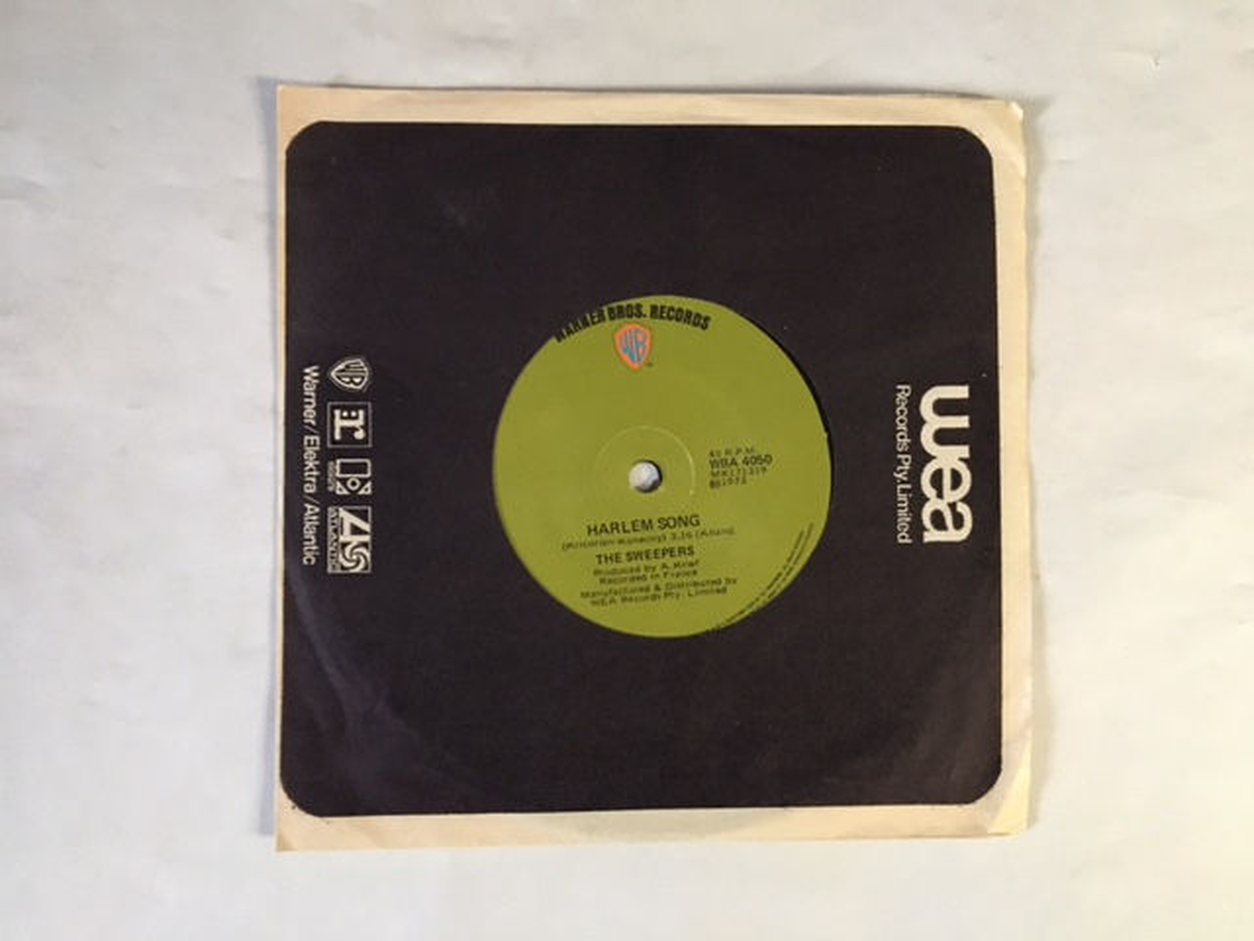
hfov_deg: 61.7
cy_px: 470
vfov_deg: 48.2
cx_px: 627
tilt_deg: -86.3
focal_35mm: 29
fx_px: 1051
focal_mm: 4.15
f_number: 2.2
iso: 320
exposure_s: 1/17
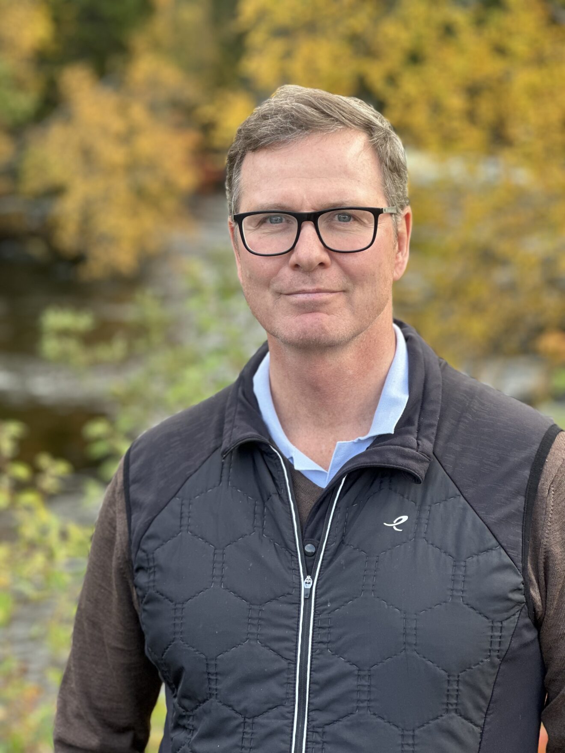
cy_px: 376
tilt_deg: -8.5
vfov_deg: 25.3
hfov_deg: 19.1
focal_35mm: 77
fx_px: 1676
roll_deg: -1.3
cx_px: 282
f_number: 2.8
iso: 40
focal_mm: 9
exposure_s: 1/121
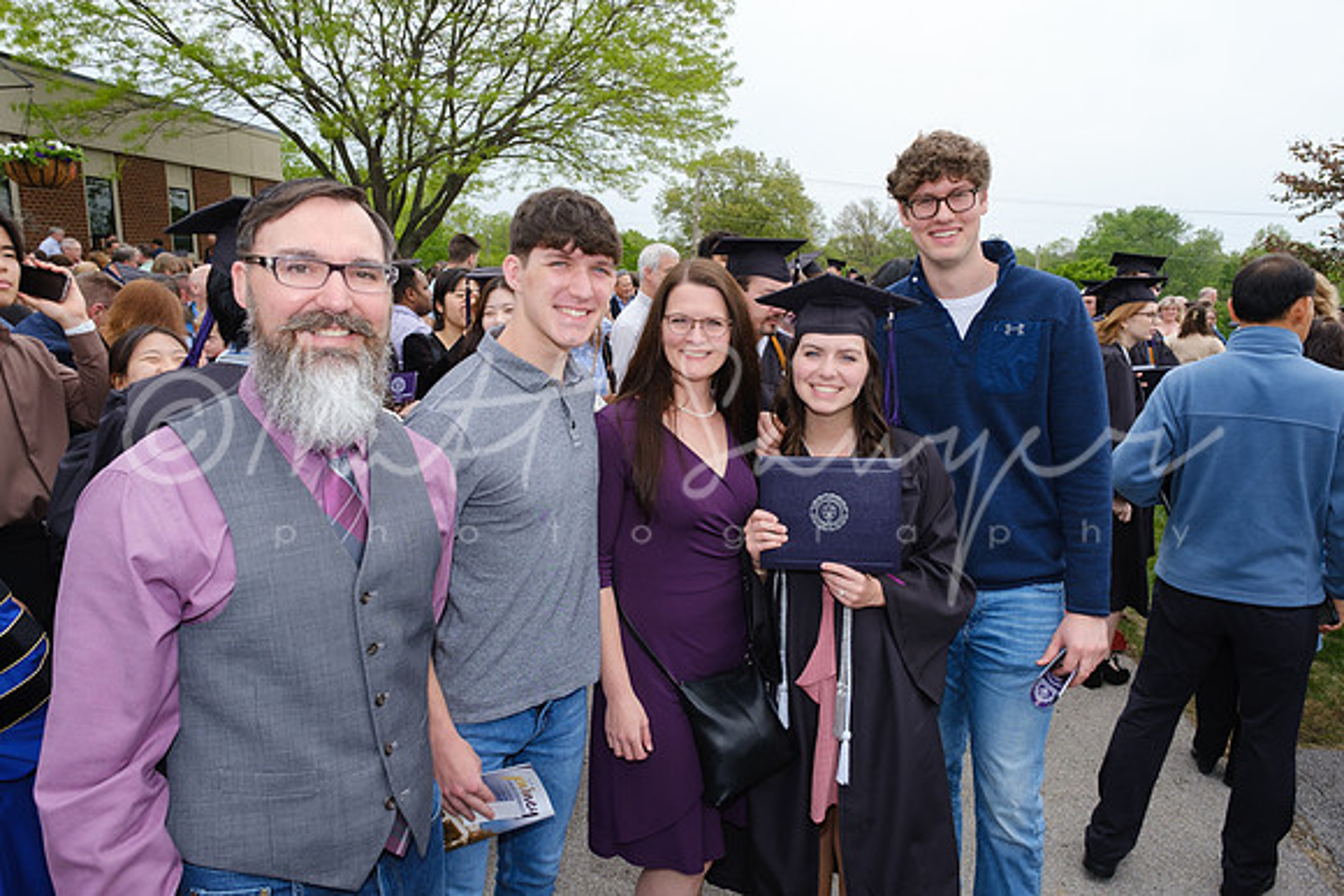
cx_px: 672
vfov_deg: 53.2
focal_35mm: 24
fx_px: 896
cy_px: 448
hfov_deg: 73.7
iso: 200
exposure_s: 1/125
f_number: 8
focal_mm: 16
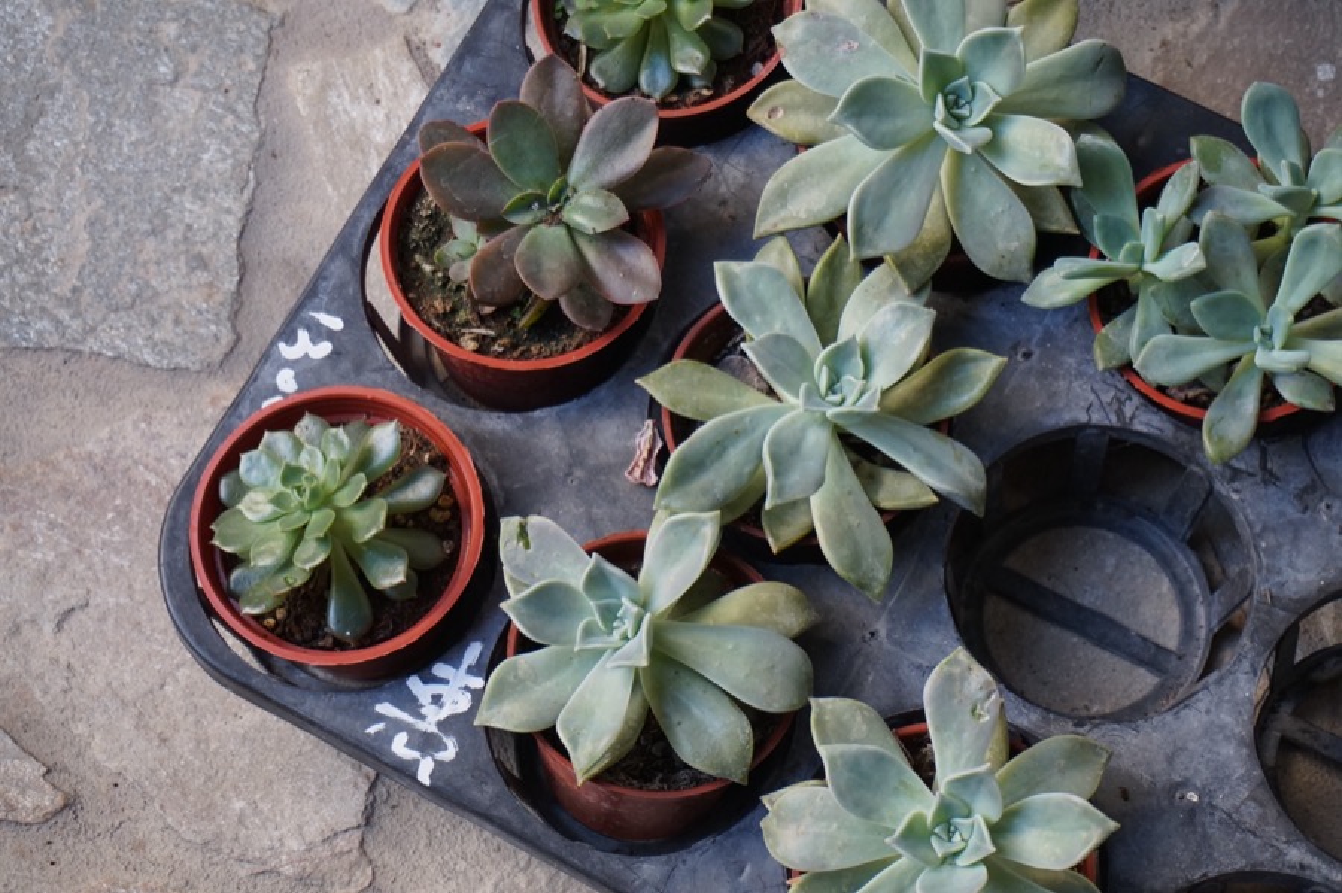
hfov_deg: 27.0
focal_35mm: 75
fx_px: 2794
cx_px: 671
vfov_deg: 18.2
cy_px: 446
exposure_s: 1/160
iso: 800
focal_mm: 50
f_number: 5.6
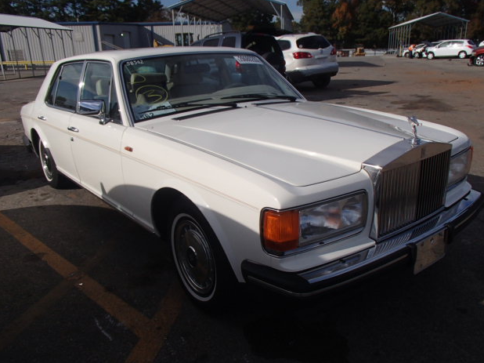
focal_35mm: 29
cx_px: 248
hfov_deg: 61.7
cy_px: 183
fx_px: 405
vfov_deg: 48.2
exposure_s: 1/250
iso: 100
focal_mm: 5
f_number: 11
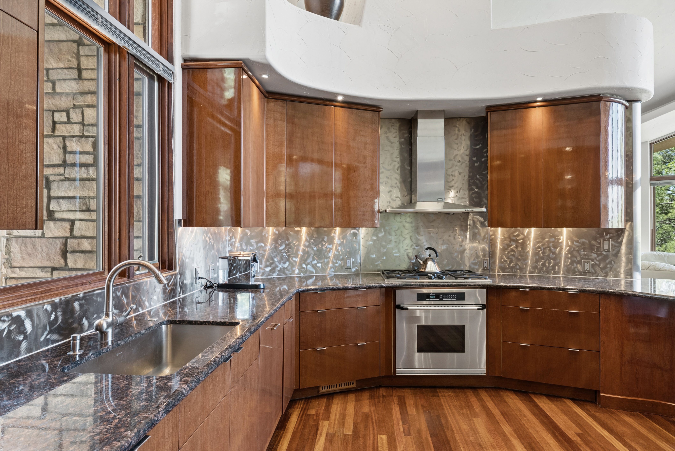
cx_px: 338
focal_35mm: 21
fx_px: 394
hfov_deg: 81.2
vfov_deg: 59.6
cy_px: 226
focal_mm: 21
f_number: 9
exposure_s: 1/15
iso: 640
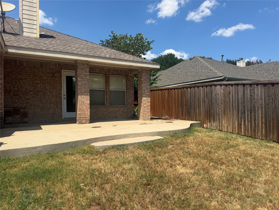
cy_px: 105
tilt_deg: -0.4
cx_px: 140
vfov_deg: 56.8
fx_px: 193
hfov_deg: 71.6
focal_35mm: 24
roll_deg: +1.0
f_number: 1.78
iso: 80
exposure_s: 1/4975
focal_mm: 6.76
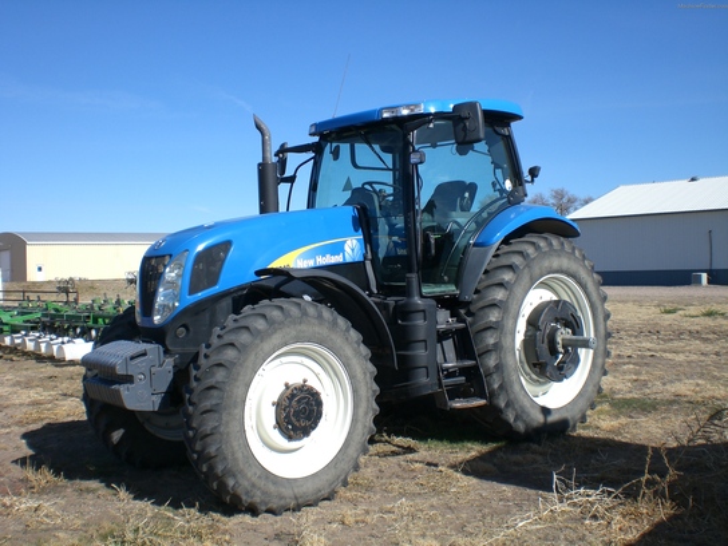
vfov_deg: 37.7
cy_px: 273
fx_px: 799
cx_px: 364
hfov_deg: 49.0
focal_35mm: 38
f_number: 4.4
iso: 50
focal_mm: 6.3
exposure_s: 1/640
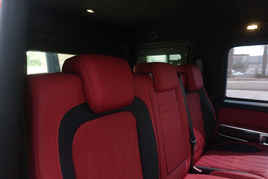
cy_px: 90
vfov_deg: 53.1
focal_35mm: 24
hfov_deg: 73.7
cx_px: 134
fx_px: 179
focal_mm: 8.8
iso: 400
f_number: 3.2
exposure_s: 1/250
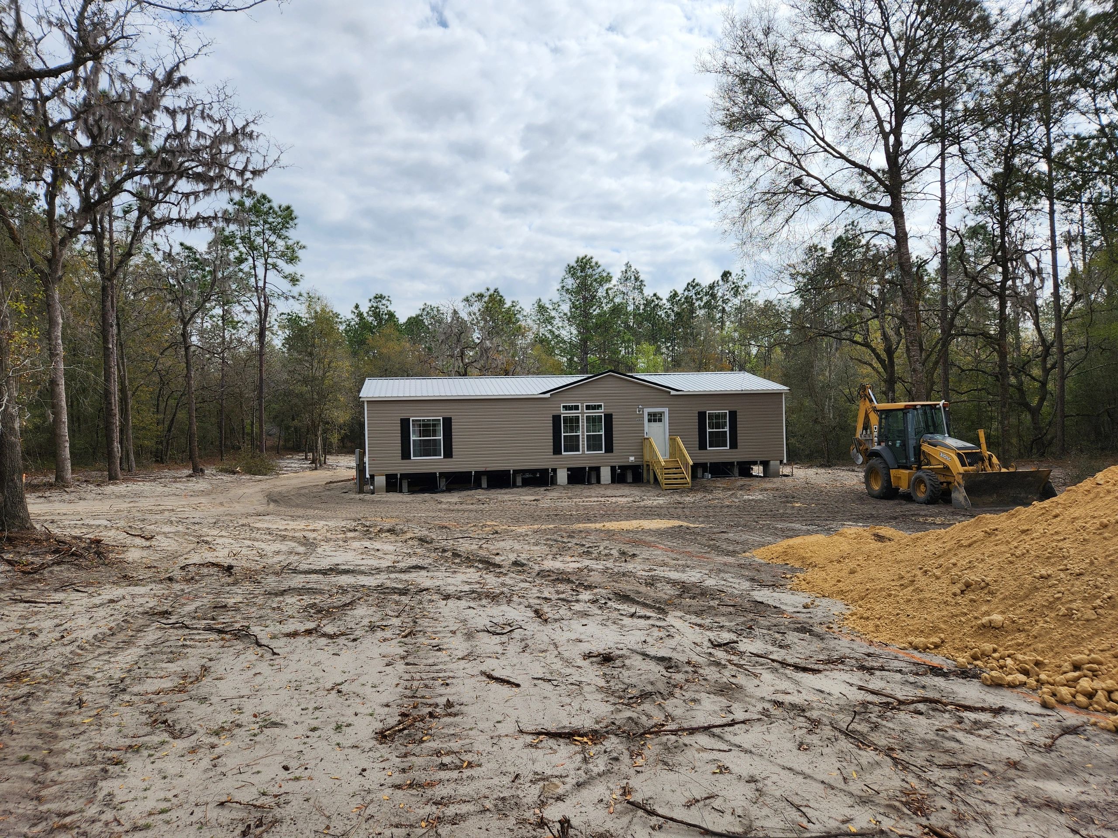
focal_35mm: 23
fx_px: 743
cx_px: 559
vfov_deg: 58.9
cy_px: 419
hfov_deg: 73.9
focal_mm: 5.4
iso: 20
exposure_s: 1/2812
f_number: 1.8
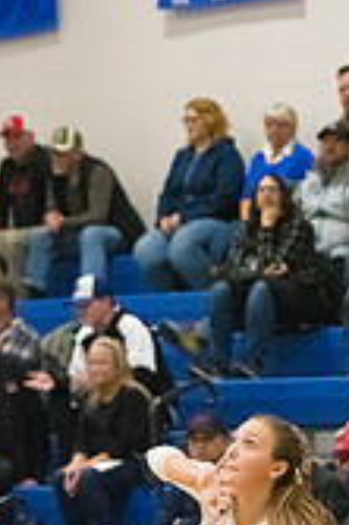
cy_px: 651
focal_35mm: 329
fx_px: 4794
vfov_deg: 6.2
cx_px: 233
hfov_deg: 4.2
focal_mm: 122
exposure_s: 1/1600
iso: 10000
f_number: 4.5
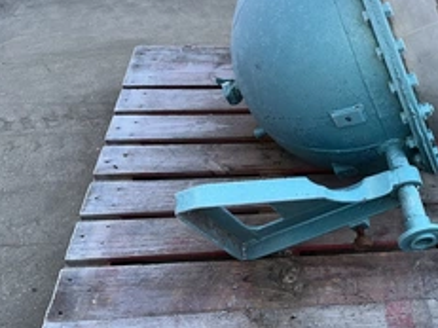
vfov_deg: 31.4
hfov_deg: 40.3
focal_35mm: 45
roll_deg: +0.9
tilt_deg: -36.1
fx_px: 569
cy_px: 70
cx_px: 355
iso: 40
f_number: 1.6
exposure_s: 1/187
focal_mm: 5.1
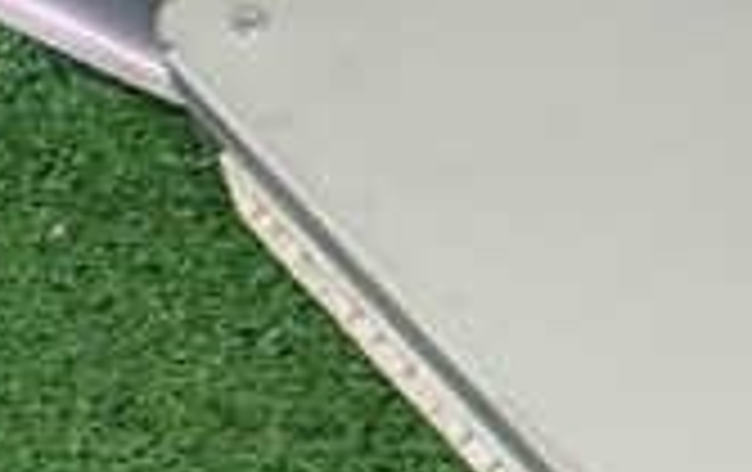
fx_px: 2340
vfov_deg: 11.5
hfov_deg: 17.3
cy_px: 216
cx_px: 923
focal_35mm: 114
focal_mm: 5.4
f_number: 2.3
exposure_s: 1/50
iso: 800
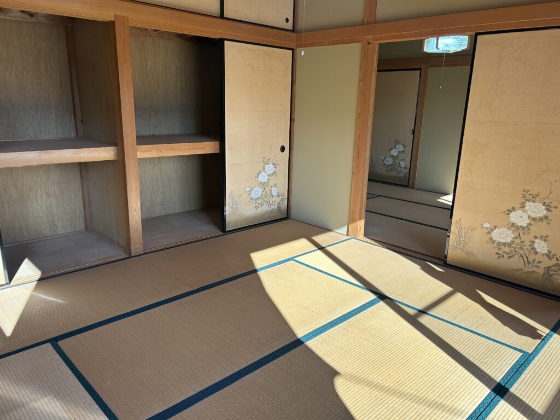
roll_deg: -1.7
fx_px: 421
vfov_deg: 53.1
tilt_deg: -14.7
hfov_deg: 67.3
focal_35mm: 26
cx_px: 280
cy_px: 210
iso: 50
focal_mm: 5.7
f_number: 1.5
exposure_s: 1/398
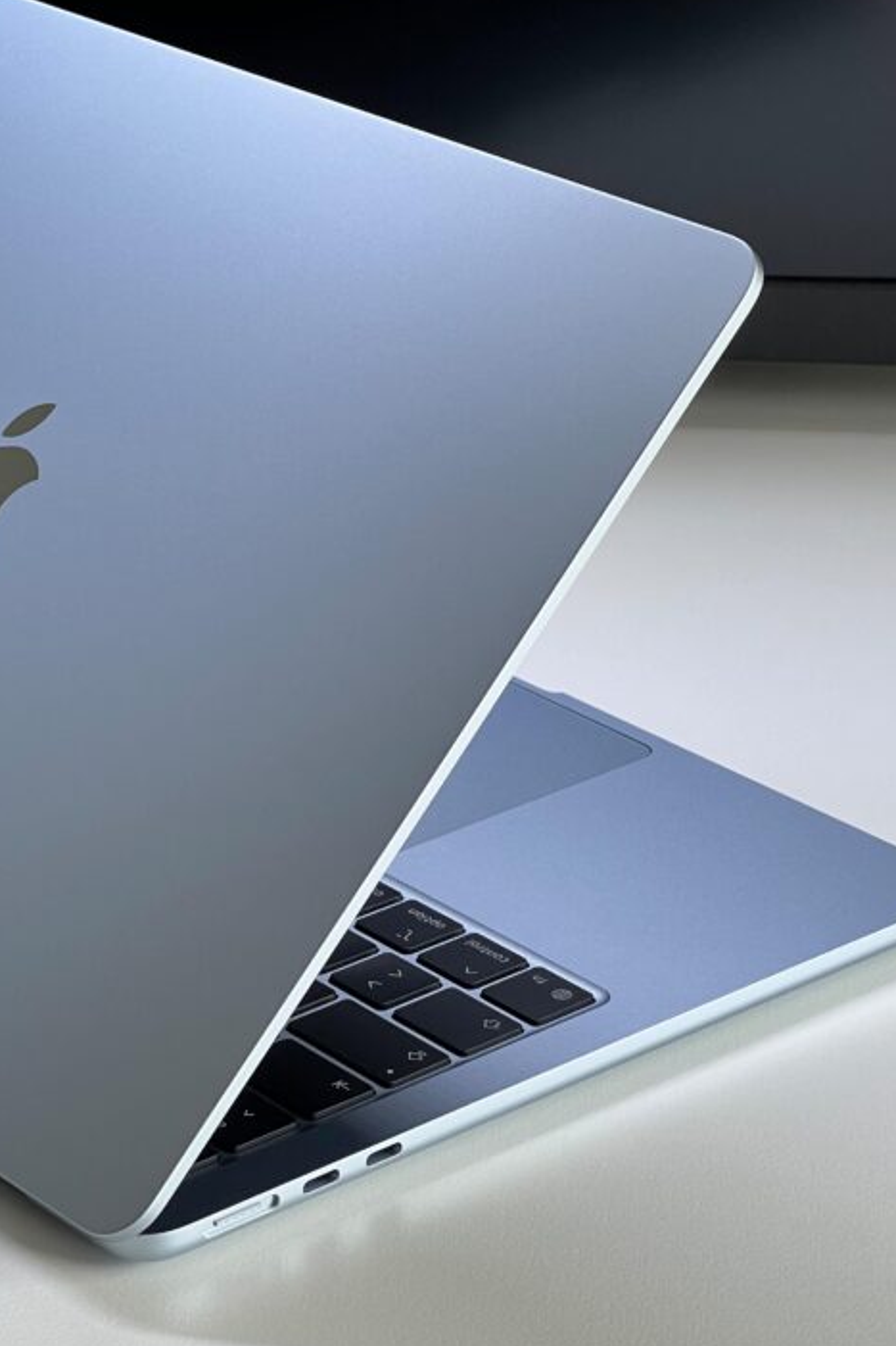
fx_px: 4370
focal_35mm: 117
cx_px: 134
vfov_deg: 17.5
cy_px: 618
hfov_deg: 11.6
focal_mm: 9
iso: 100
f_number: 2.8
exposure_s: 1/99
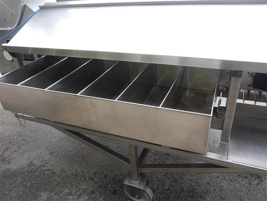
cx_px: 134
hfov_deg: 63.4
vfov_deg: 49.8
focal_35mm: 28
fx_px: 216
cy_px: 100
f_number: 4.5
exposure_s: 1/160
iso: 160
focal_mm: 14
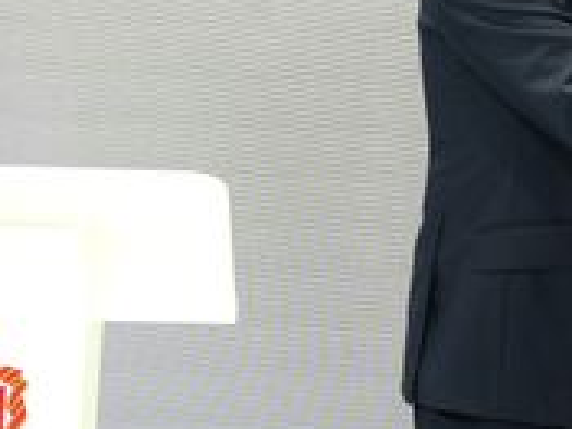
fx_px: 2031
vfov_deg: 11.5
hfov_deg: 15.6
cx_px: 646
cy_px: -229
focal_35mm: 123
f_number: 4.5
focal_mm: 32
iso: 1000
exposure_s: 1/125
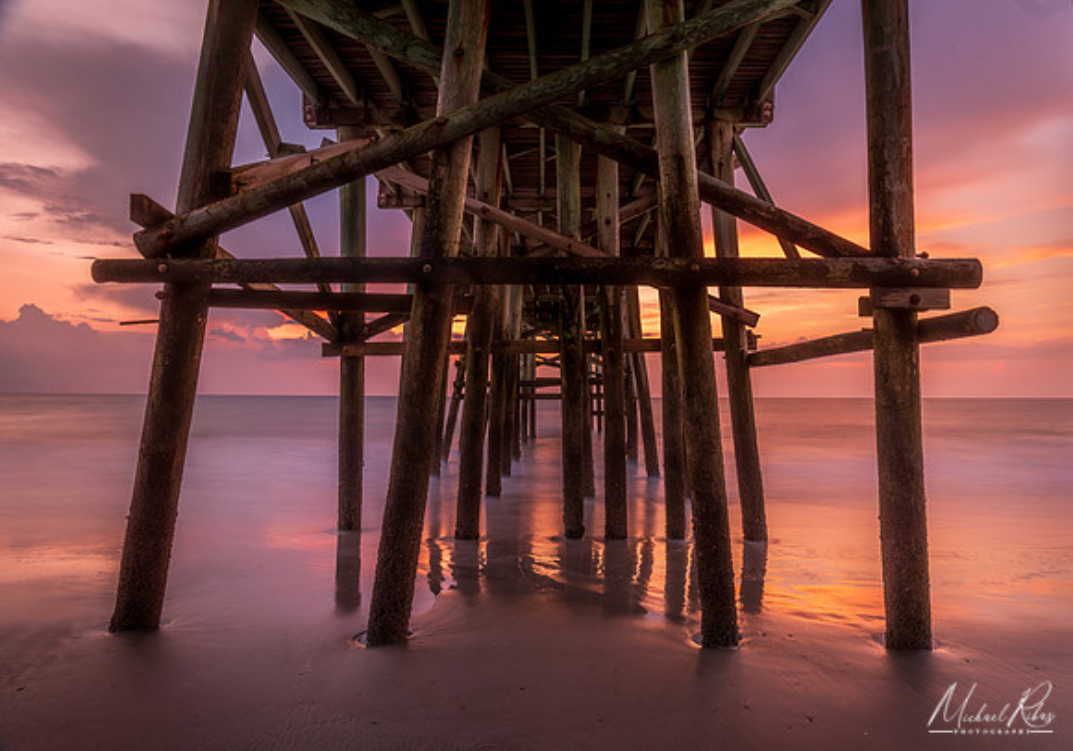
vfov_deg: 52.3
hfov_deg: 70.1
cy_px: 382
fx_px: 764
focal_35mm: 25
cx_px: 573
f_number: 13
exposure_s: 30
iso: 64
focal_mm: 24
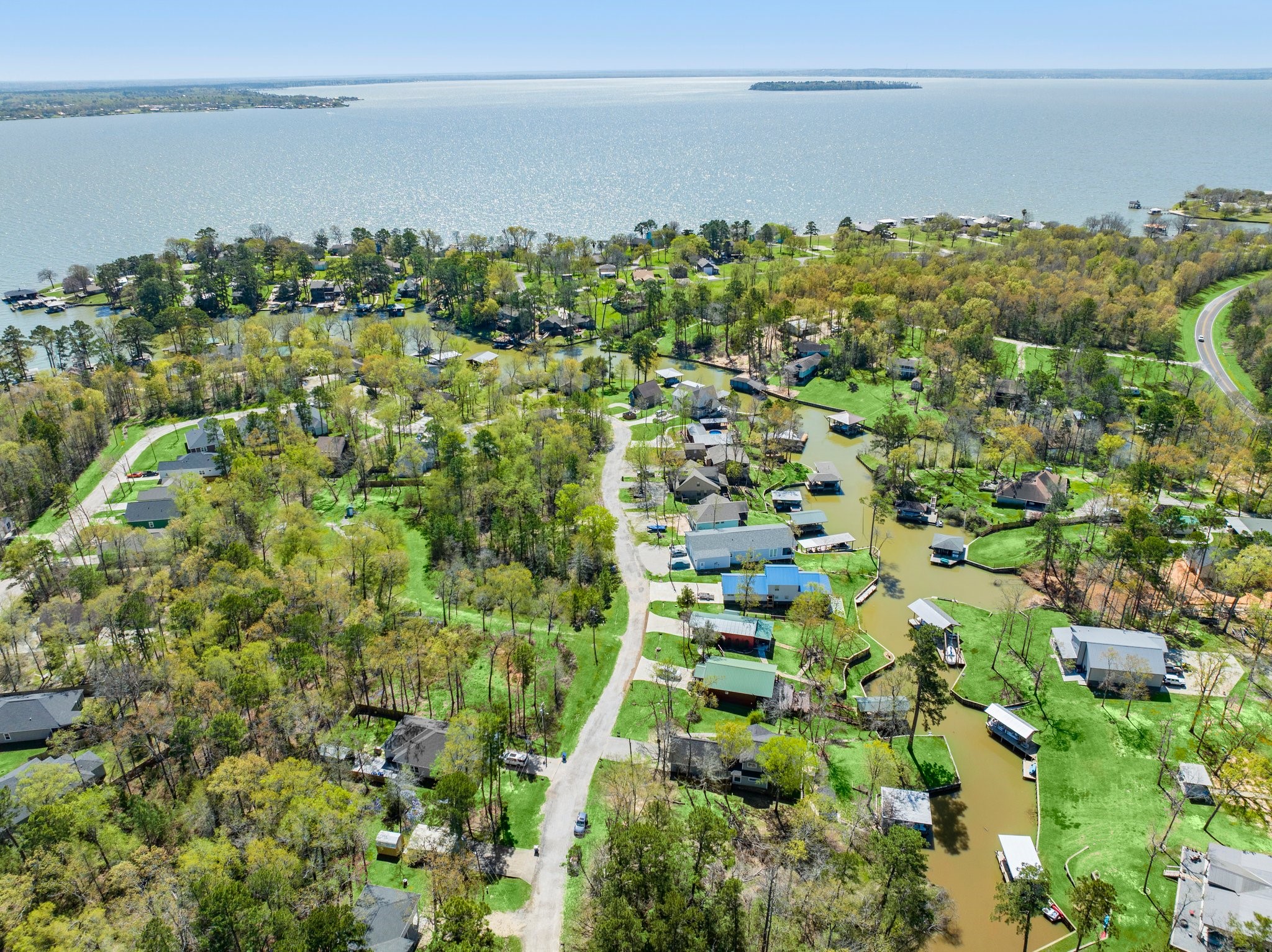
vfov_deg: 56.8
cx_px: 636
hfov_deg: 71.6
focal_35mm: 24
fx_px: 881
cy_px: 476
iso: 140
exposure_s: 1/2000
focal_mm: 12.29
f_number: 2.8
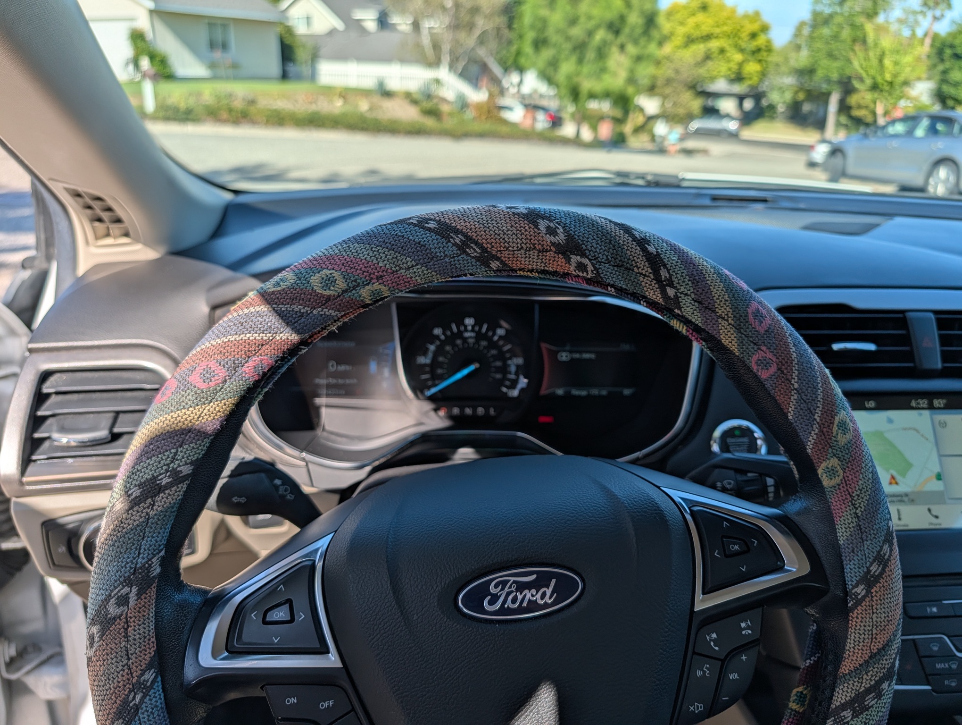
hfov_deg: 71.5
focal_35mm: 24
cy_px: 362
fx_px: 668
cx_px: 481
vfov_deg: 56.9
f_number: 1.68
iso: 22
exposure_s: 1/698
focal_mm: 6.9
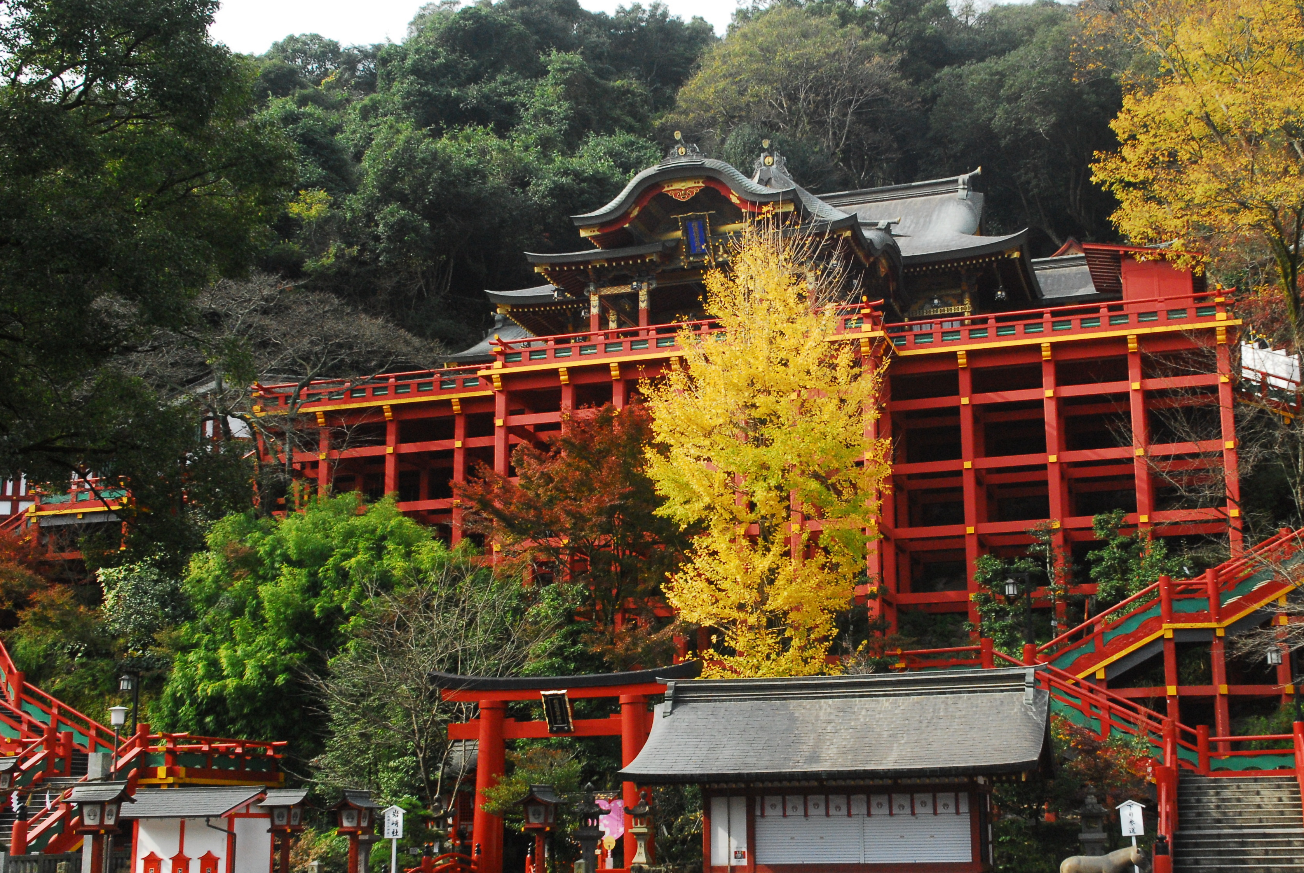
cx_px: 748
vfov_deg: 29.9
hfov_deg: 43.4
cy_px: 487
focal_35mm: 45
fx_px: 1632
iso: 800
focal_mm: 26
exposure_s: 1/350
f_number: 10
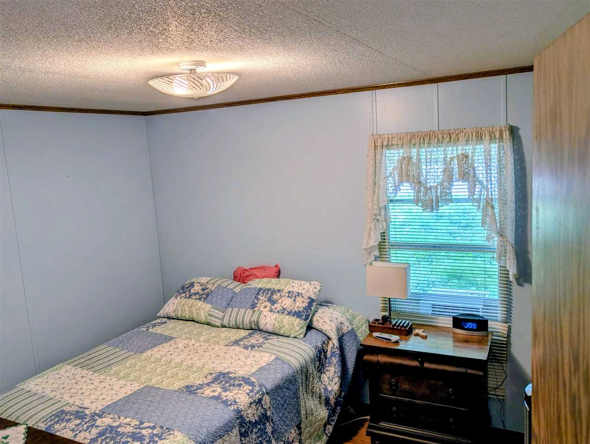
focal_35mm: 24
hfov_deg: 71.5
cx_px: 295
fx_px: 410
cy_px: 222
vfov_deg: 56.9
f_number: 1.68
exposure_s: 1/389
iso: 22
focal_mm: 6.9
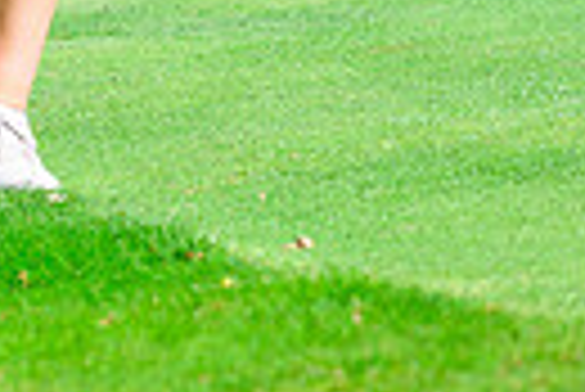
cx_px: -225
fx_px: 14511
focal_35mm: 892
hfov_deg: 2.3
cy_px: -462
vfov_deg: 1.5
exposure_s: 1/3200
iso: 1000
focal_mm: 200
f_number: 5.6
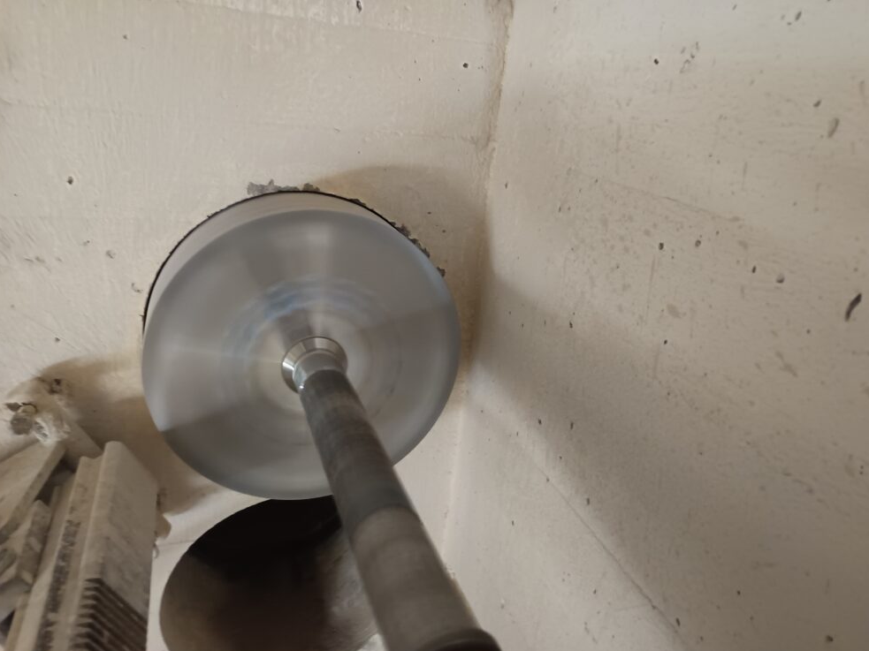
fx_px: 628
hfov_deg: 69.4
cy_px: 338
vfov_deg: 54.9
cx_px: 447
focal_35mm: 25
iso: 3987
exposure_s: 1/16.7
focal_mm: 5.31
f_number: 1.7
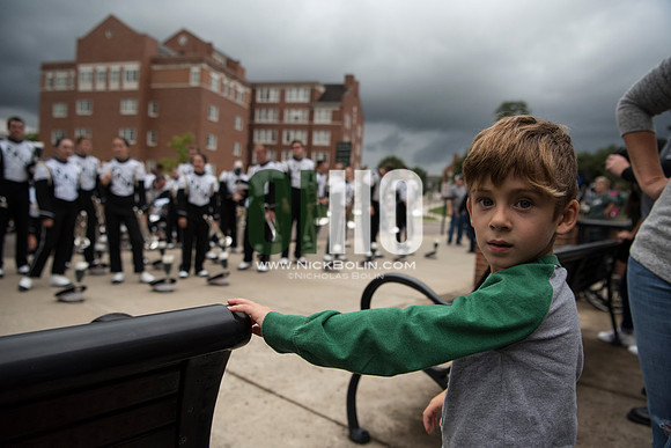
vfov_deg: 53.2
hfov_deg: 73.7
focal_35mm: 24
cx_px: 336
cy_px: 224
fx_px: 447
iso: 1600
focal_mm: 24
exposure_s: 1/4000
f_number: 3.5
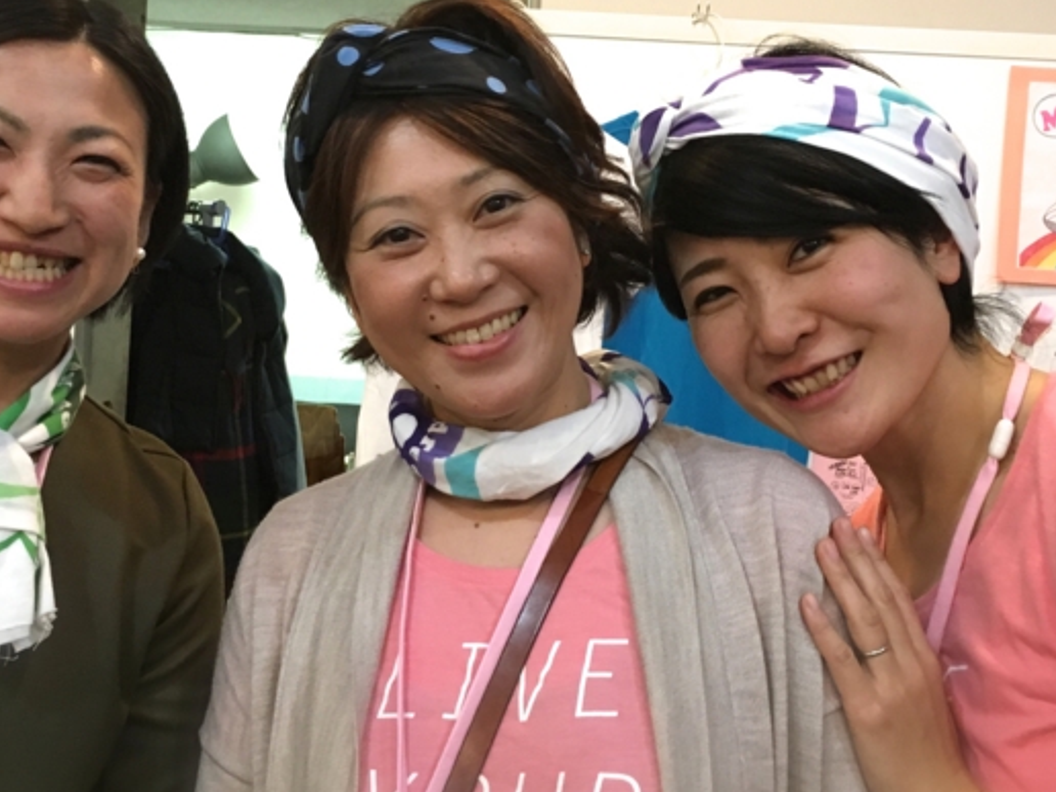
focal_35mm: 45
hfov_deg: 42.0
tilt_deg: -1.3
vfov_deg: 32.1
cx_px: 475
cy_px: 303
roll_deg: -3.5
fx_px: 1373
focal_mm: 4.15
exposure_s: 1/24
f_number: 2.2
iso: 200
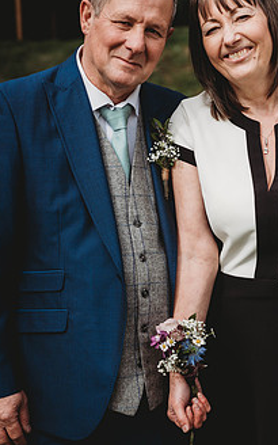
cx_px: 194
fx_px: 1188
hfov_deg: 13.3
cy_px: 204
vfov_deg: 21.2
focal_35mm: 98
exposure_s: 1/1600
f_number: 4.5
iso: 200
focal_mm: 70
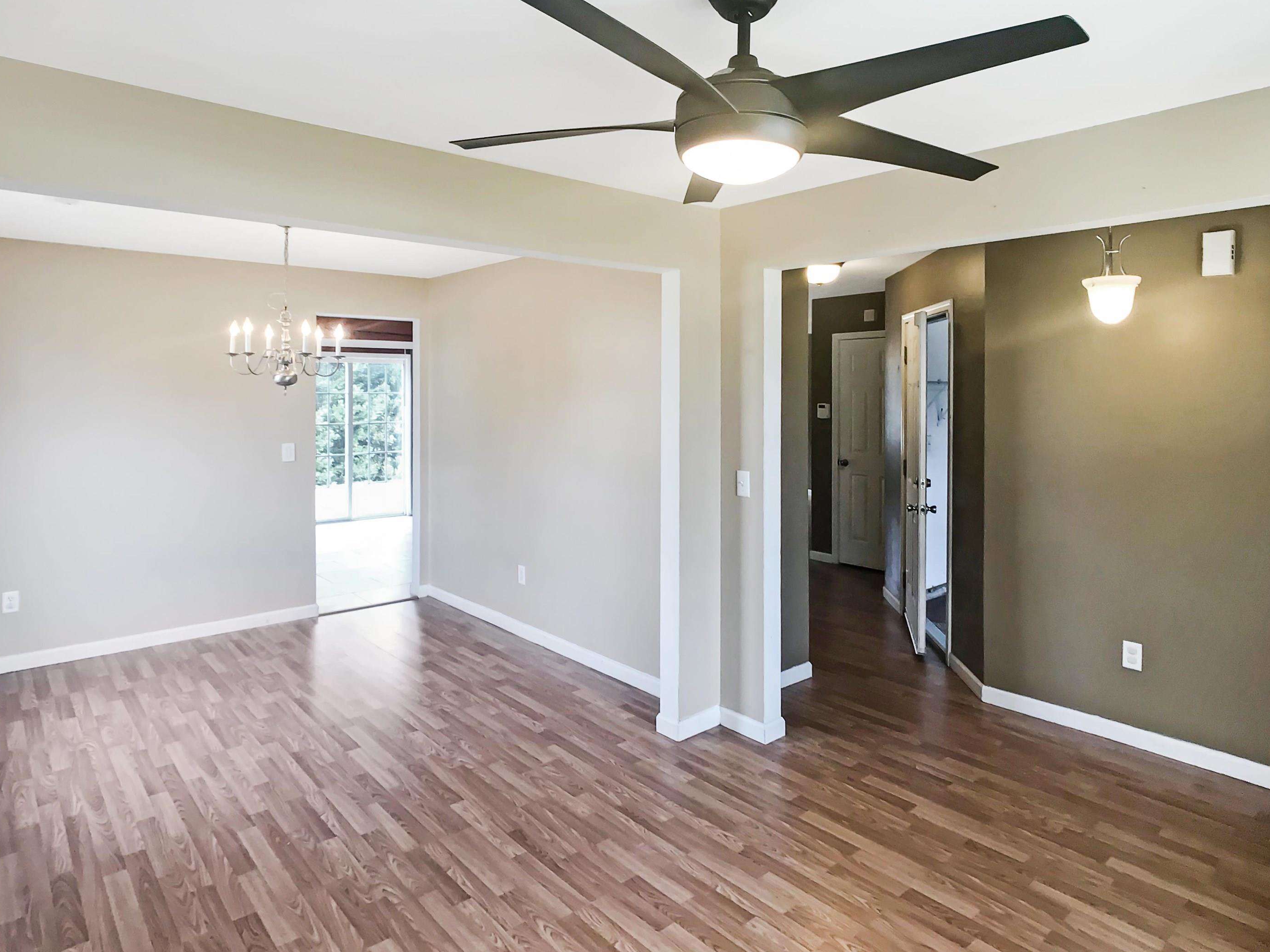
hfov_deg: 58.3
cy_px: 493
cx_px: 609
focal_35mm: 31
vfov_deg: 45.4
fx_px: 1137
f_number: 1.8
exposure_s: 1/60
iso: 32
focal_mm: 3.99
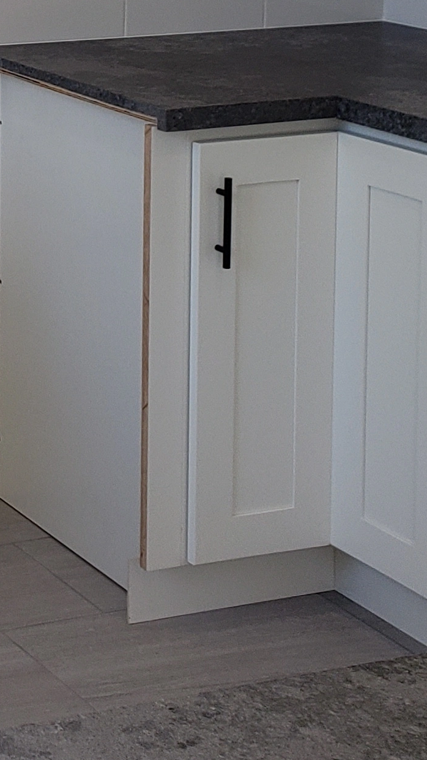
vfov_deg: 21.5
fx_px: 1852
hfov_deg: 11.7
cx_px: -457
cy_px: -149
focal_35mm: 92
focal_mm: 4.3
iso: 50
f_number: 2.4
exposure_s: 1/143
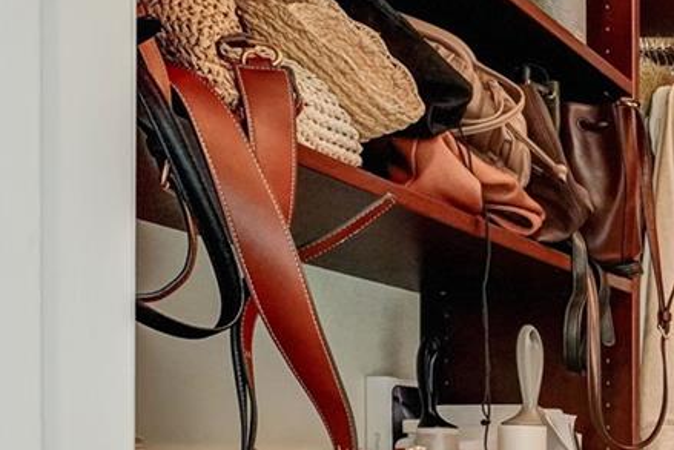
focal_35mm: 51
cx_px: 1118
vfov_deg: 24.4
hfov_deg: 24.6
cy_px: 519
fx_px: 955
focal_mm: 14
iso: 2000
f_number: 9
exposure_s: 1/30
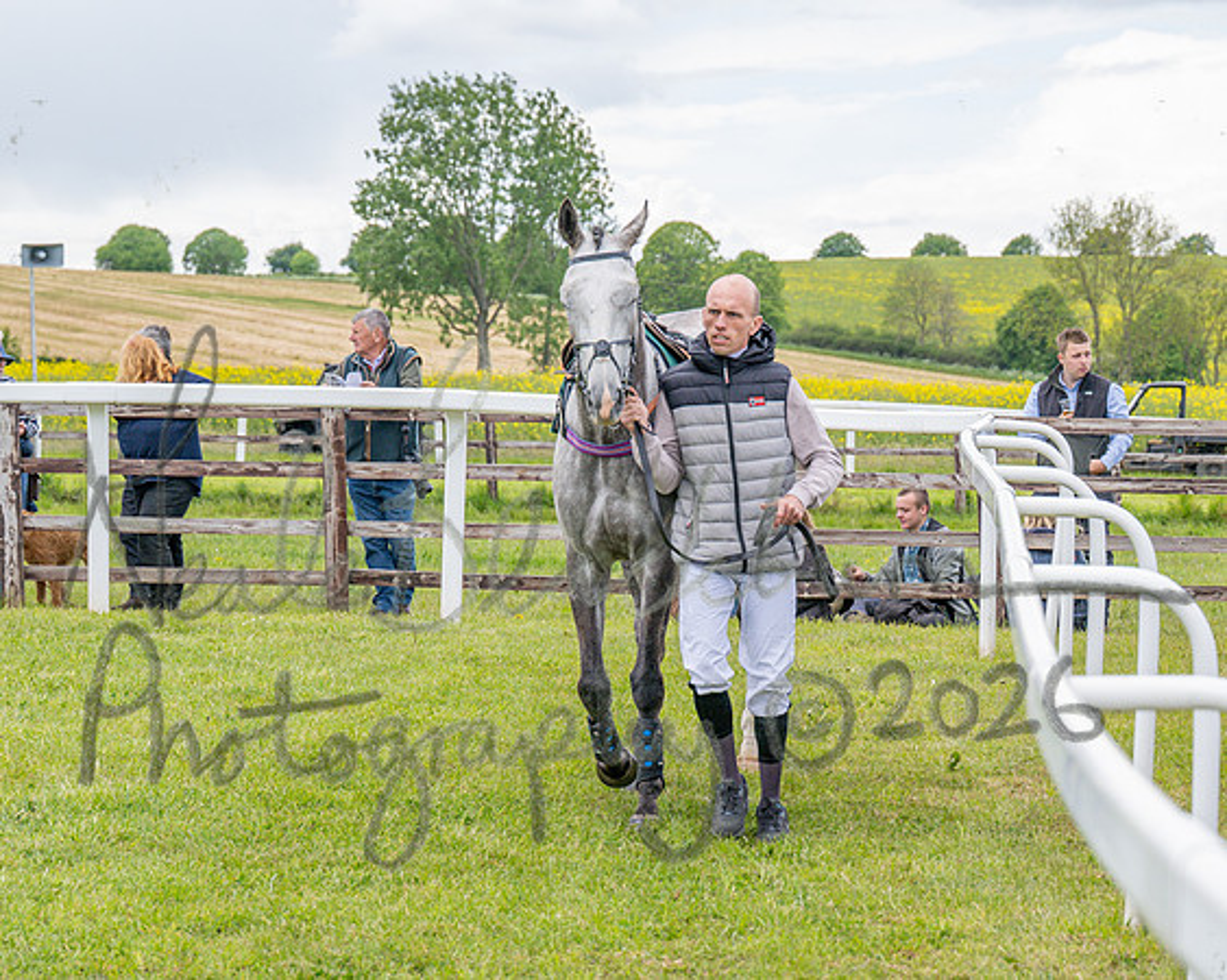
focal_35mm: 133
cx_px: 614
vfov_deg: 11.6
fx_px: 4826
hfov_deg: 14.5
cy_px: 490
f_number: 5
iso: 400
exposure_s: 1/1250
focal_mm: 79
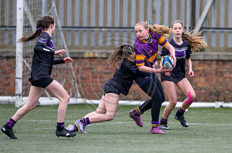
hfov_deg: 3.9
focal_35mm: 528
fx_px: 3392
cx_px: 149
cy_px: 81
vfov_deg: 2.6
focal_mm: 400
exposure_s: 1/1600
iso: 640
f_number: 3.5
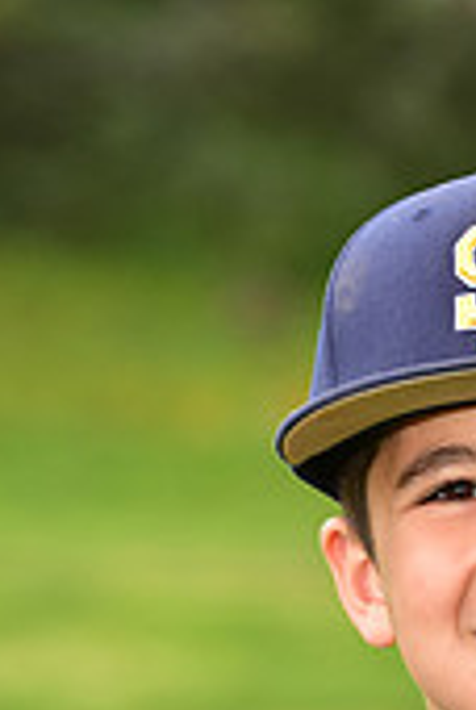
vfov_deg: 3.5
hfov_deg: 2.4
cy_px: 973
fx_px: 11436
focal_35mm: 579
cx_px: 566
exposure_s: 1/125
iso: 400
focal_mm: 170
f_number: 7.1
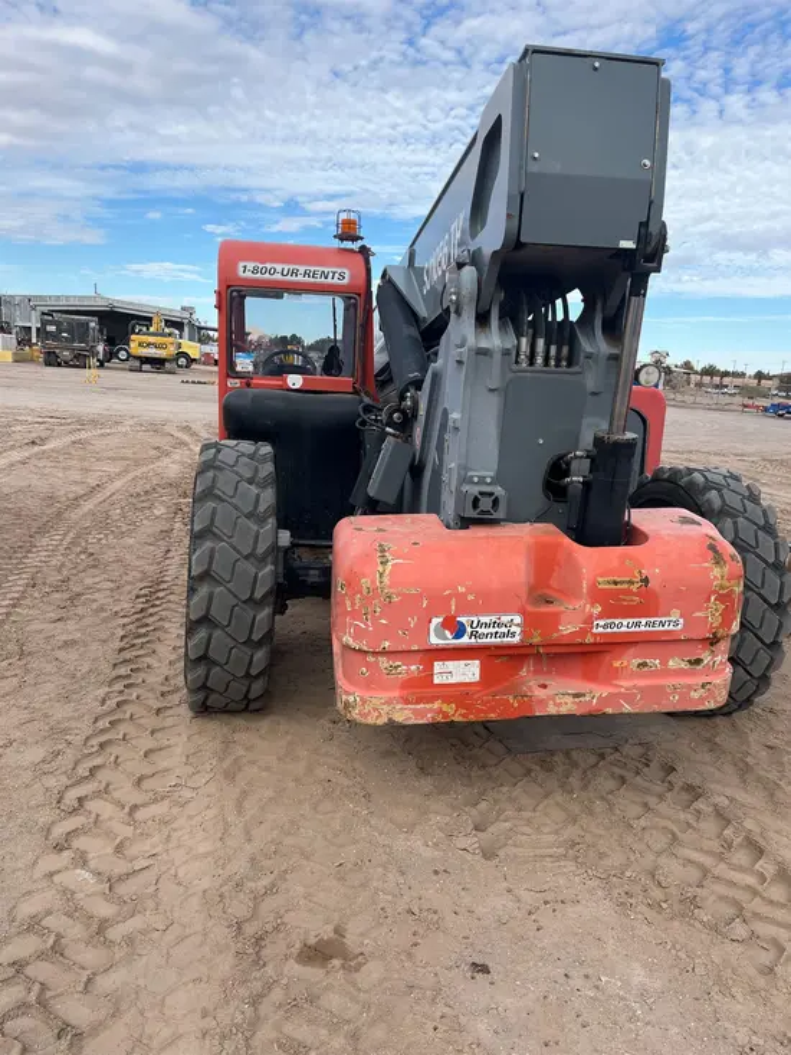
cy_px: 528
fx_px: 792
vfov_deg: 67.3
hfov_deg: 53.1
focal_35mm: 26
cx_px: 396
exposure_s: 1/1422
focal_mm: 5.1
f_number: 1.6
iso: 50
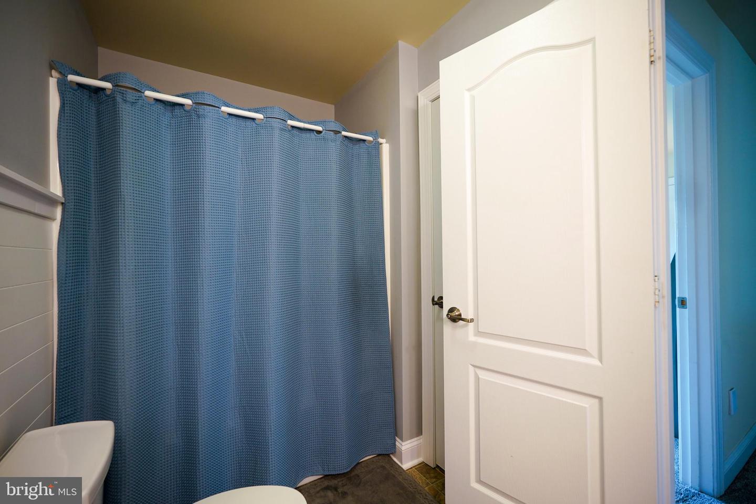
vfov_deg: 77.3
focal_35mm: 15
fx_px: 315
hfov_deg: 100.4
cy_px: 252
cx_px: 378
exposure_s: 1/30
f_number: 2.8
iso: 200
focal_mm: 10
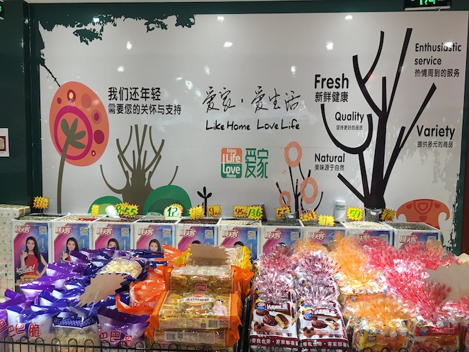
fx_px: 393
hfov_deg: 61.6
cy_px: 176
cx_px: 234
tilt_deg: -3.4
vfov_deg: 48.3
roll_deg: -1.4
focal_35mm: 29
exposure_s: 1/33
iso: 40
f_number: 2.2
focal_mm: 4.15
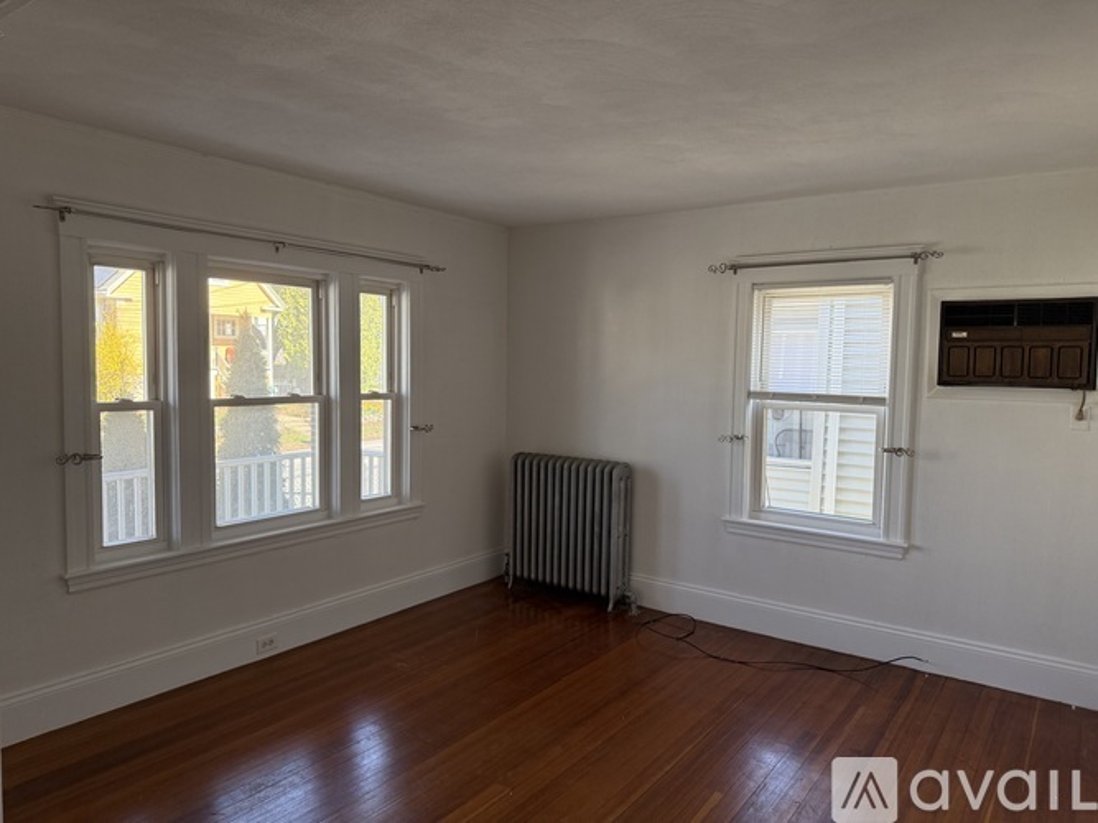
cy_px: 412
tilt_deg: -4.0
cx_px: 549
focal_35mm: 24
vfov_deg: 56.8
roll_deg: -0.8
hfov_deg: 71.6
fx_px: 761
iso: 200
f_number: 1.78
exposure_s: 1/226
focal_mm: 6.76
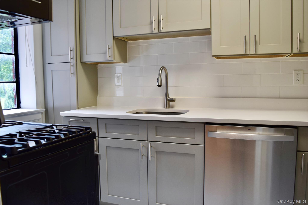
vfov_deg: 47.9
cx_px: 154
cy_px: 102
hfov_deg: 67.4
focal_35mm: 27
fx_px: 231
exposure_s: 1/80
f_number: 4.5
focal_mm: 18
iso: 400
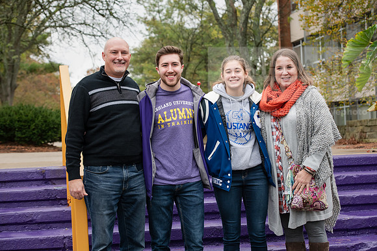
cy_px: 126
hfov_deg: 27.0
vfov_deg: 18.2
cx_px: 188
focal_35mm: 75
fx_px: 786
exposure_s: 1/250
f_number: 5.6
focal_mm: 75
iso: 500
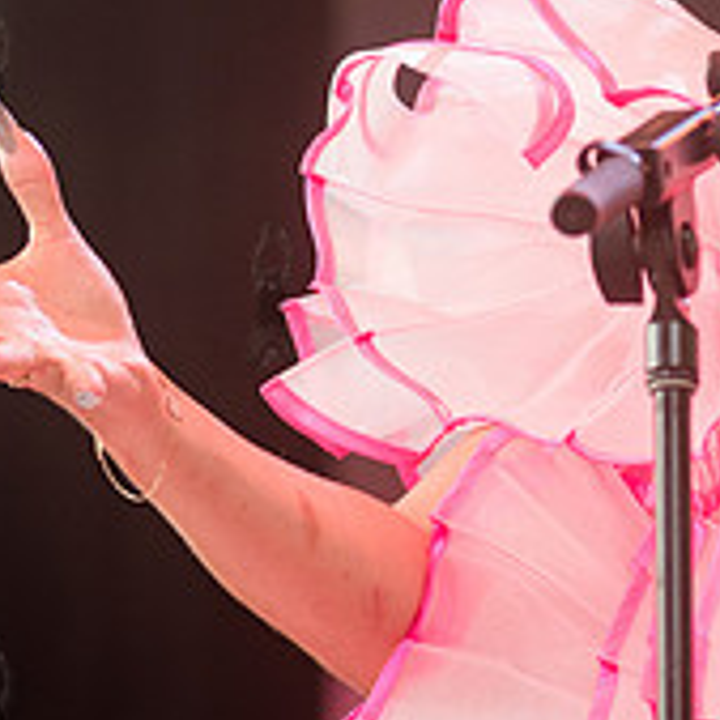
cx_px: 883
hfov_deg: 5.4
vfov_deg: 5.4
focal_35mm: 325
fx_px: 7648
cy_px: 5
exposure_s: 1/320
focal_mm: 100
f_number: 4
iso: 1000
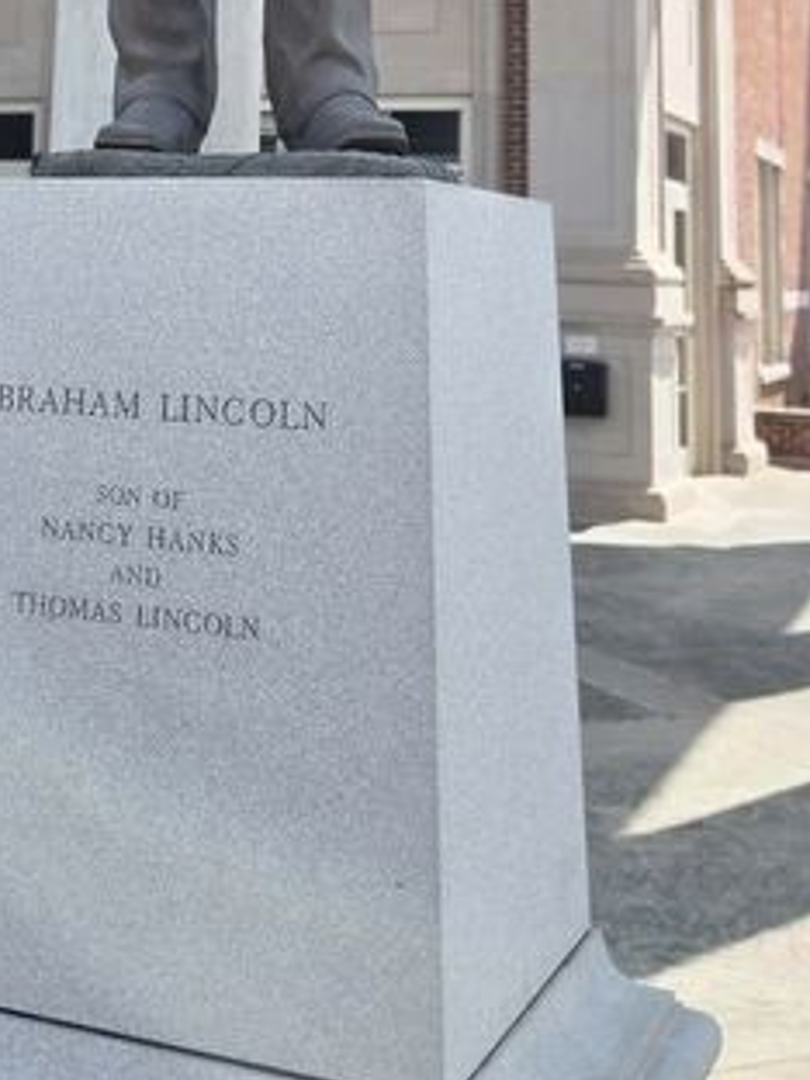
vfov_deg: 29.8
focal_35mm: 59
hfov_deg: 24.5
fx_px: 1841
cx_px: 190
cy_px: -73
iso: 25
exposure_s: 1/1087
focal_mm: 5.4
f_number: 1.8
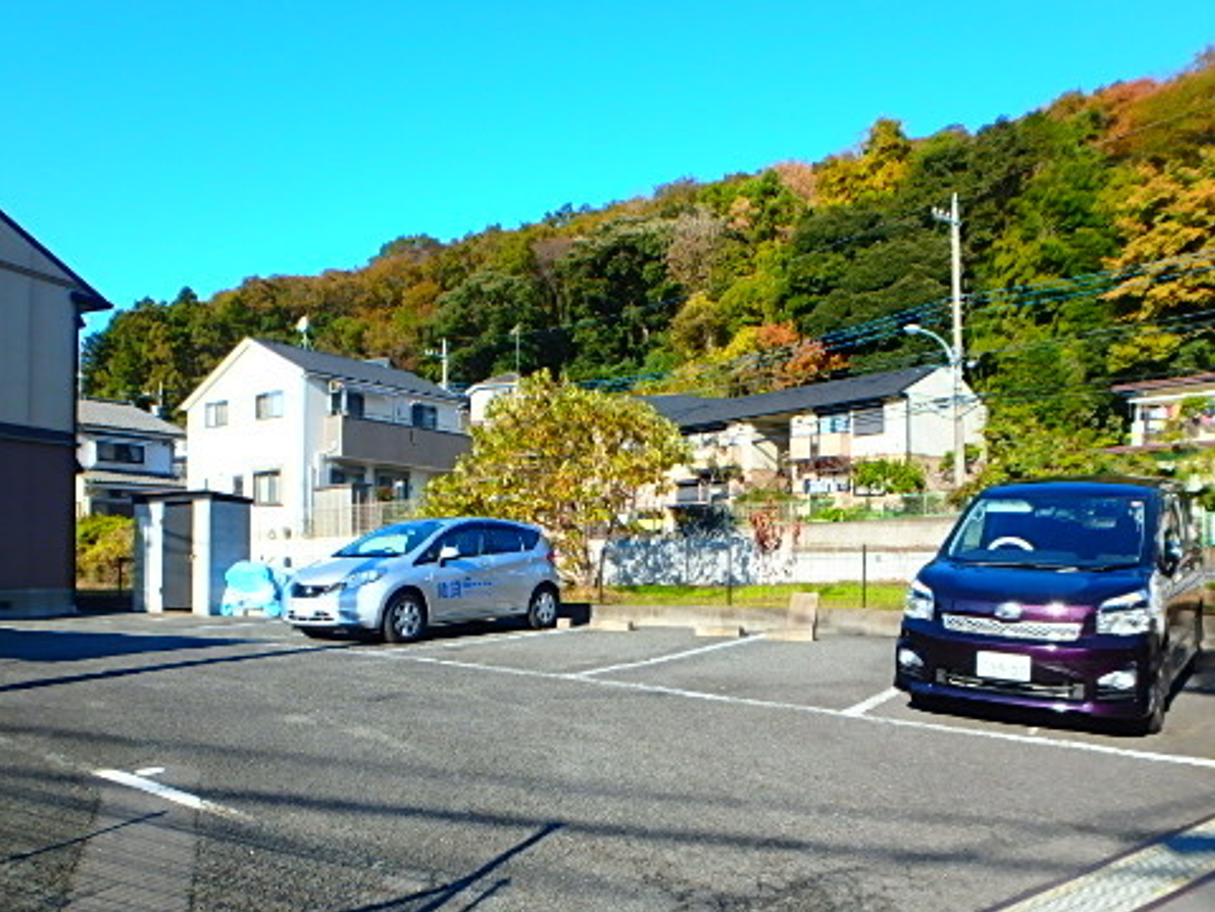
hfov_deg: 63.2
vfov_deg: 49.2
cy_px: 578
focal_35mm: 28
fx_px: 983
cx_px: 526
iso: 125
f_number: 3.5
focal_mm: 3.7
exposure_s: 1/640
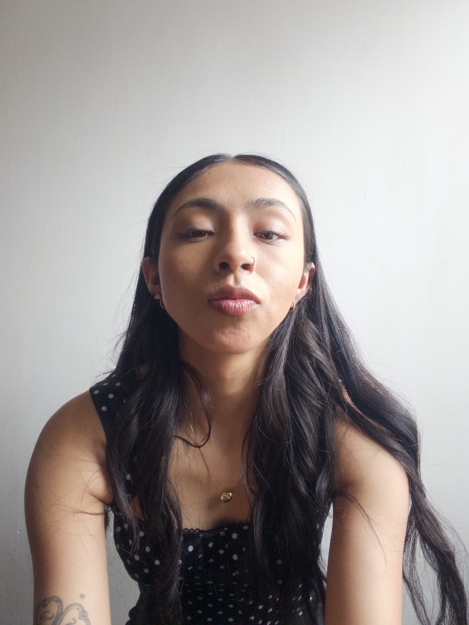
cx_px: 234
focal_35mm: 23
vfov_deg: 73.9
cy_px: 312
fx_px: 415
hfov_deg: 58.9
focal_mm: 2.71
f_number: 1.9
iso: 80
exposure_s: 1/88
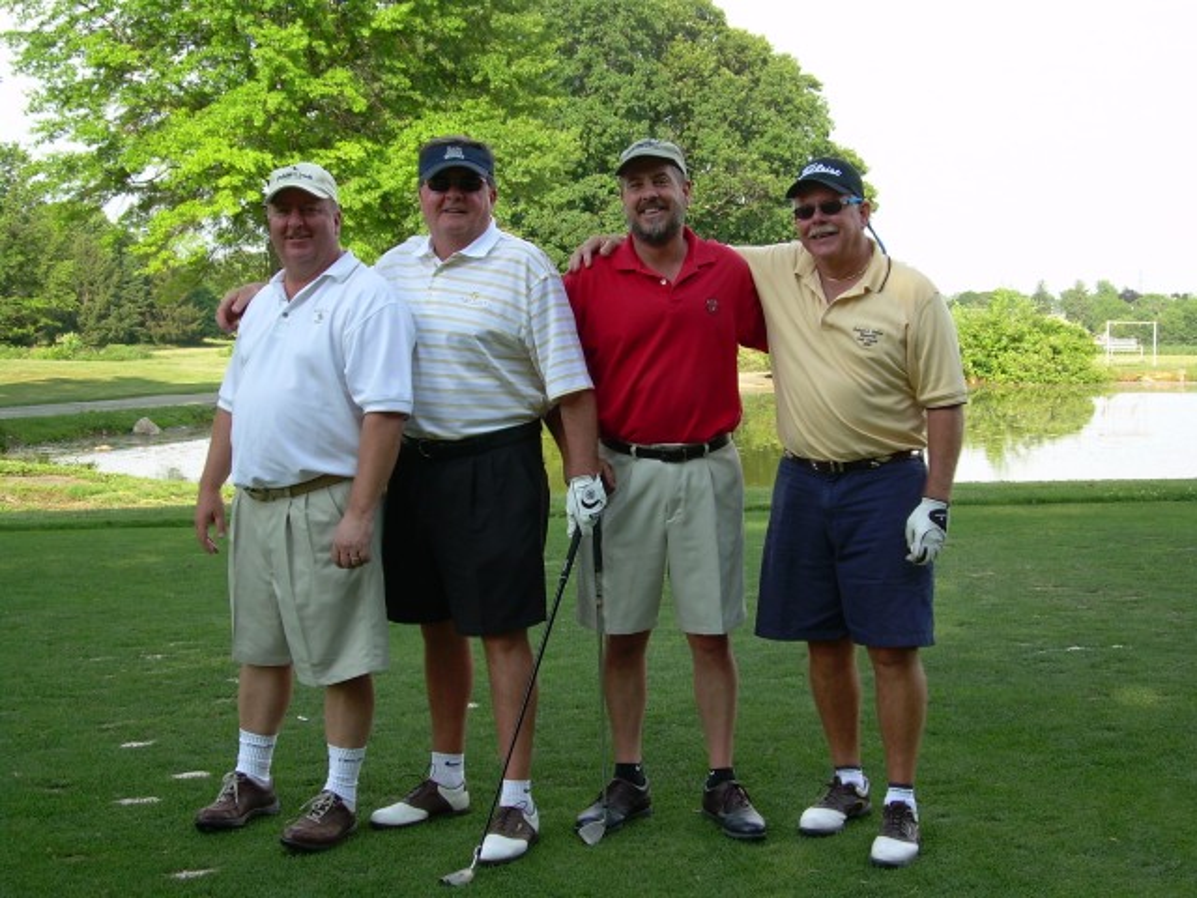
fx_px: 1971
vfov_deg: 25.7
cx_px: 598
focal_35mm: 57
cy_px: 449
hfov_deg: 33.8
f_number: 3.3
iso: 50
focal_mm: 9.6
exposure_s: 1/229
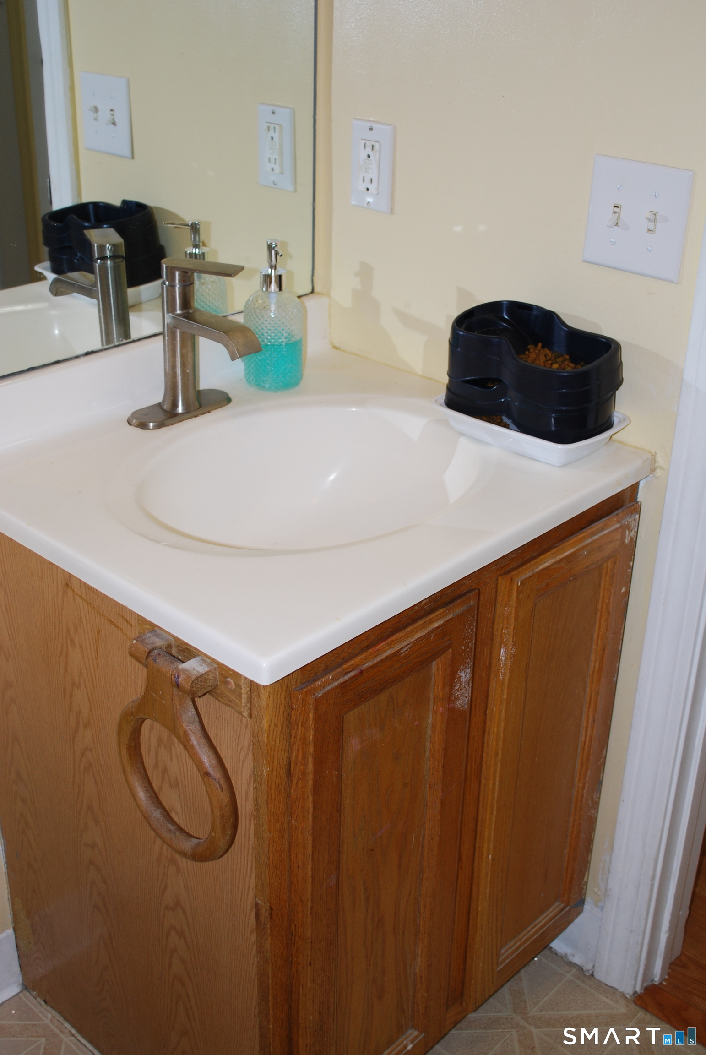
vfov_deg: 46.4
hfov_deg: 32.0
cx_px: 353
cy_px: 528
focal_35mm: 42
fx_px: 1232
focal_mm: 28
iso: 200
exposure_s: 1/60
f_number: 4.5
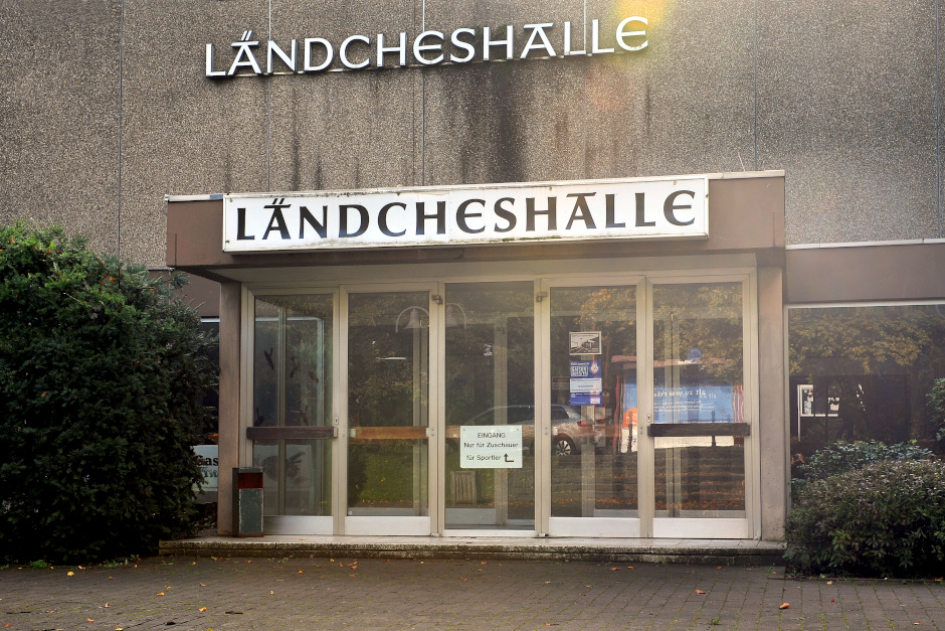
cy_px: 316
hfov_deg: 44.5
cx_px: 472
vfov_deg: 30.5
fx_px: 1155
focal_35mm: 44
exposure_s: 1/125
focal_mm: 44
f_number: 8
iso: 200
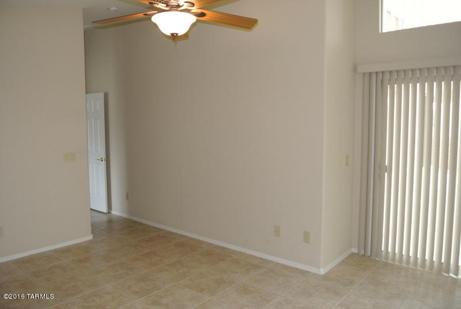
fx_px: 346
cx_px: 230
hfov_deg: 67.3
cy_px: 154
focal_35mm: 27
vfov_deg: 48.1
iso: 360
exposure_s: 1/60
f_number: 3.5
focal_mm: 10
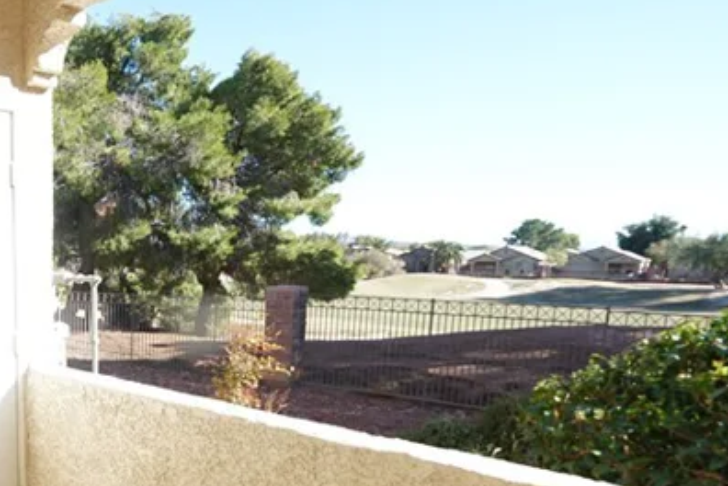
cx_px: 86
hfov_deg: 53.5
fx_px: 627
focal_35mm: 31
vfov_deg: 41.2
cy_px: 362
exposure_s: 1/125
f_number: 7.1
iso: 200
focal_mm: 12
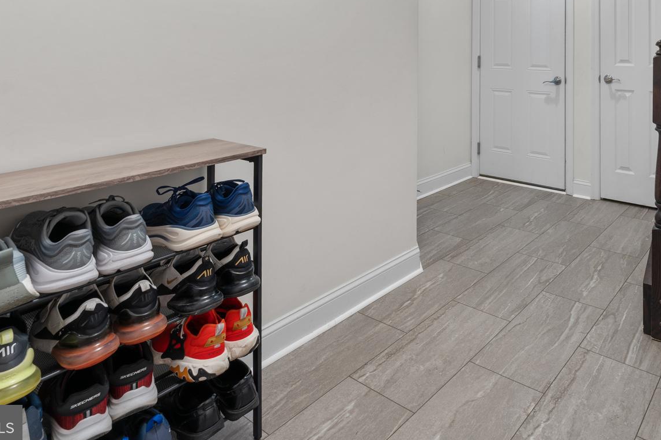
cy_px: 54
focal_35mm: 25
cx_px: 485
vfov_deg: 46.8
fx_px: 459
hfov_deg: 67.6
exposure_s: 1/2.5
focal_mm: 14
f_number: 8
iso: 100
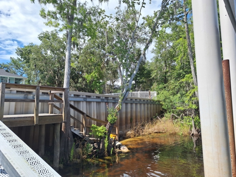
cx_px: 118
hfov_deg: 73.9
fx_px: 157
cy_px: 88
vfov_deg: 58.9
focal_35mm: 23
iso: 40
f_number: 1.8
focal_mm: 5.54
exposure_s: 1/2320
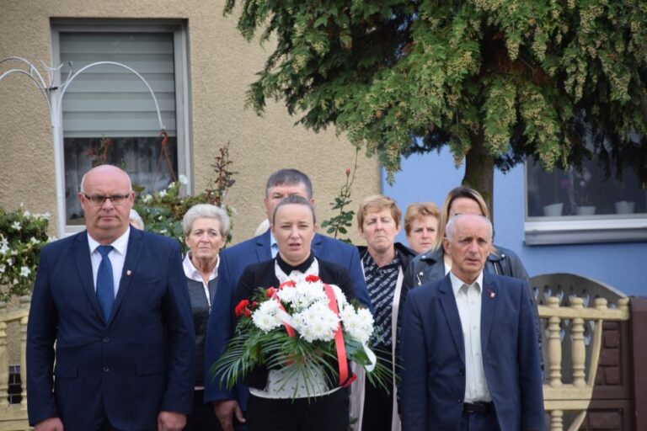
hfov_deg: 13.0
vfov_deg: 8.7
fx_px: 2830
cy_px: 216
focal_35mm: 158
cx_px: 324
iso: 400
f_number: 6.3
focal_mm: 105
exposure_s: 1/160
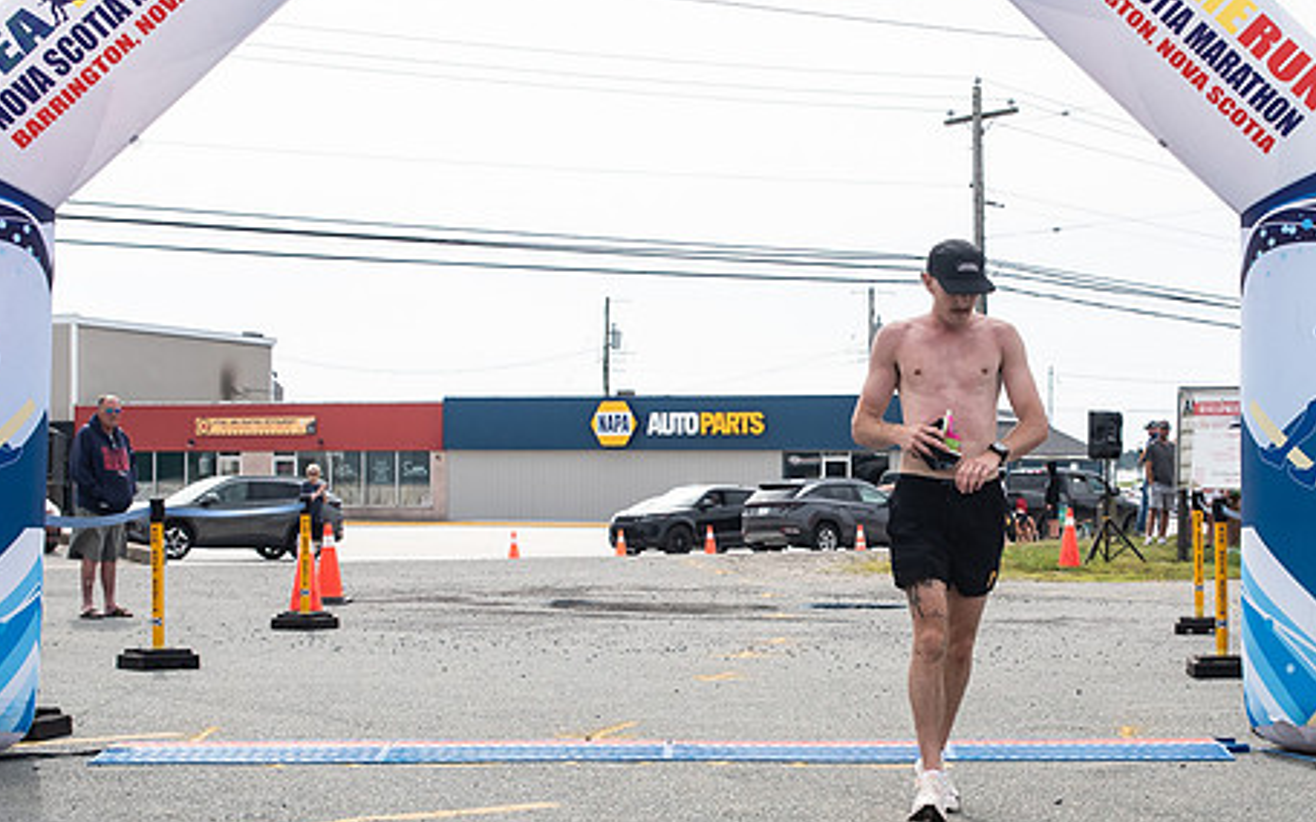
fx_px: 2654
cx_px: 863
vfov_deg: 17.6
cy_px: 450
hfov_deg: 27.7
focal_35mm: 74
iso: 800
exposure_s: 1/3200
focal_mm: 35
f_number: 4
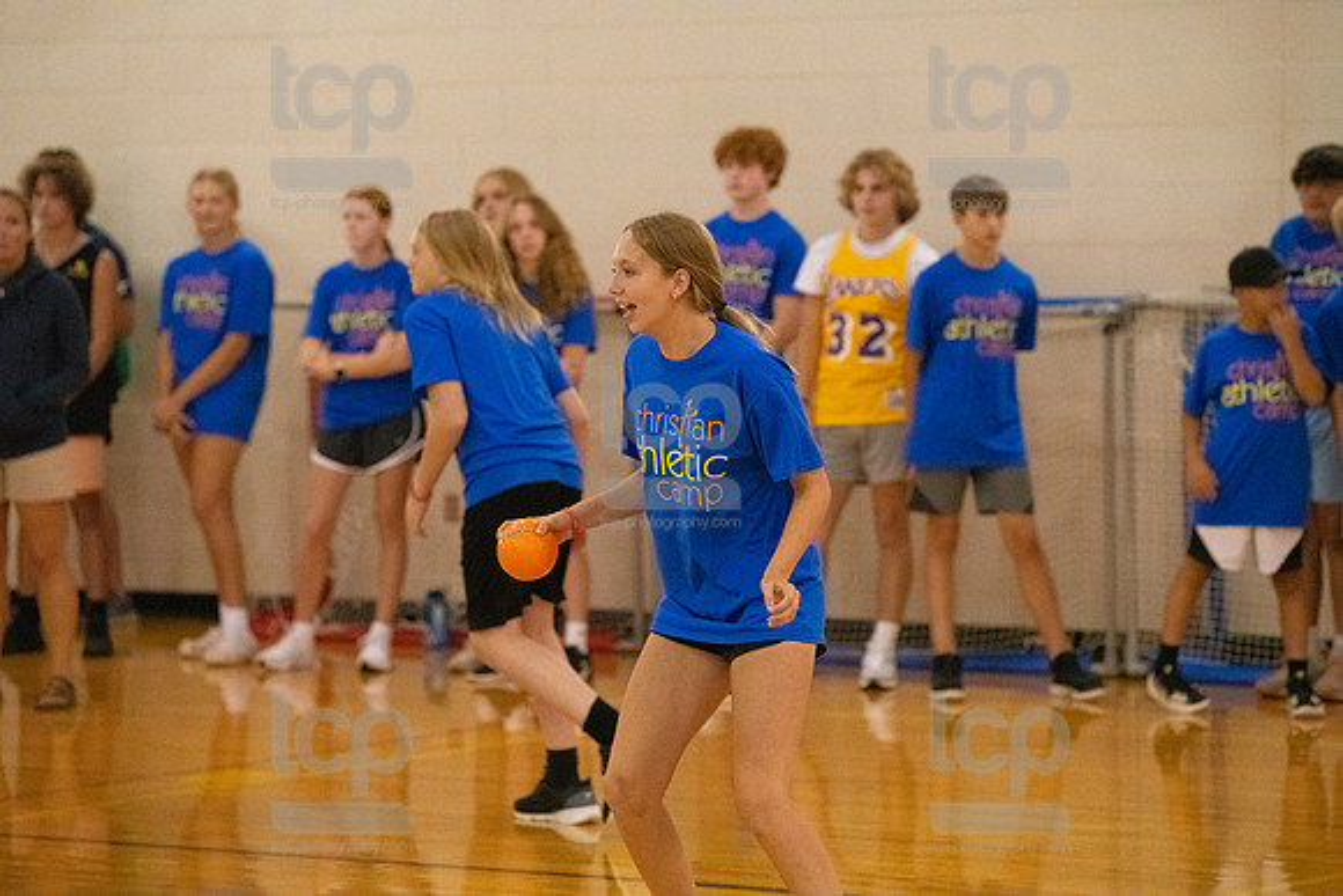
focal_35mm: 155
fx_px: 5783
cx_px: 672
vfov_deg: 8.9
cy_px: 448
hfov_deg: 13.2
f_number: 4
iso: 10000
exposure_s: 1/800
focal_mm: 155
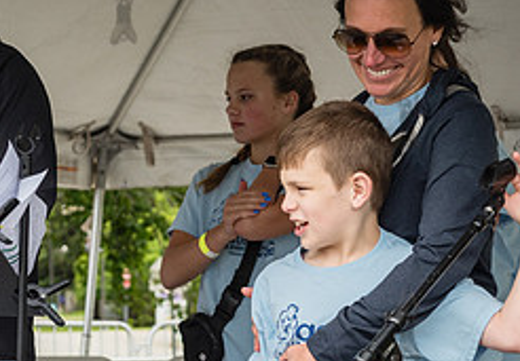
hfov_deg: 15.1
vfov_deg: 10.5
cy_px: 213
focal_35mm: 134
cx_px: 201
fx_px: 1961
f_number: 4
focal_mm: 50
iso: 400
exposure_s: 1/500
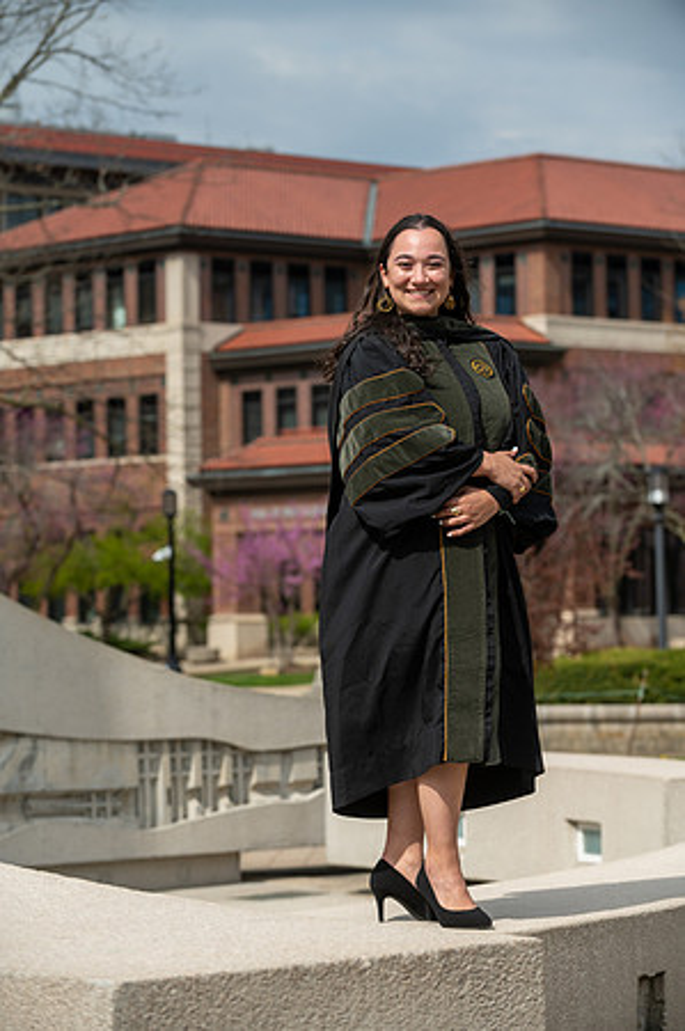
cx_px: 342
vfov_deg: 17.7
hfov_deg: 11.8
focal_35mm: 116
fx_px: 3318
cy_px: 516
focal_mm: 116
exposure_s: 1/800
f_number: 4.5
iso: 125
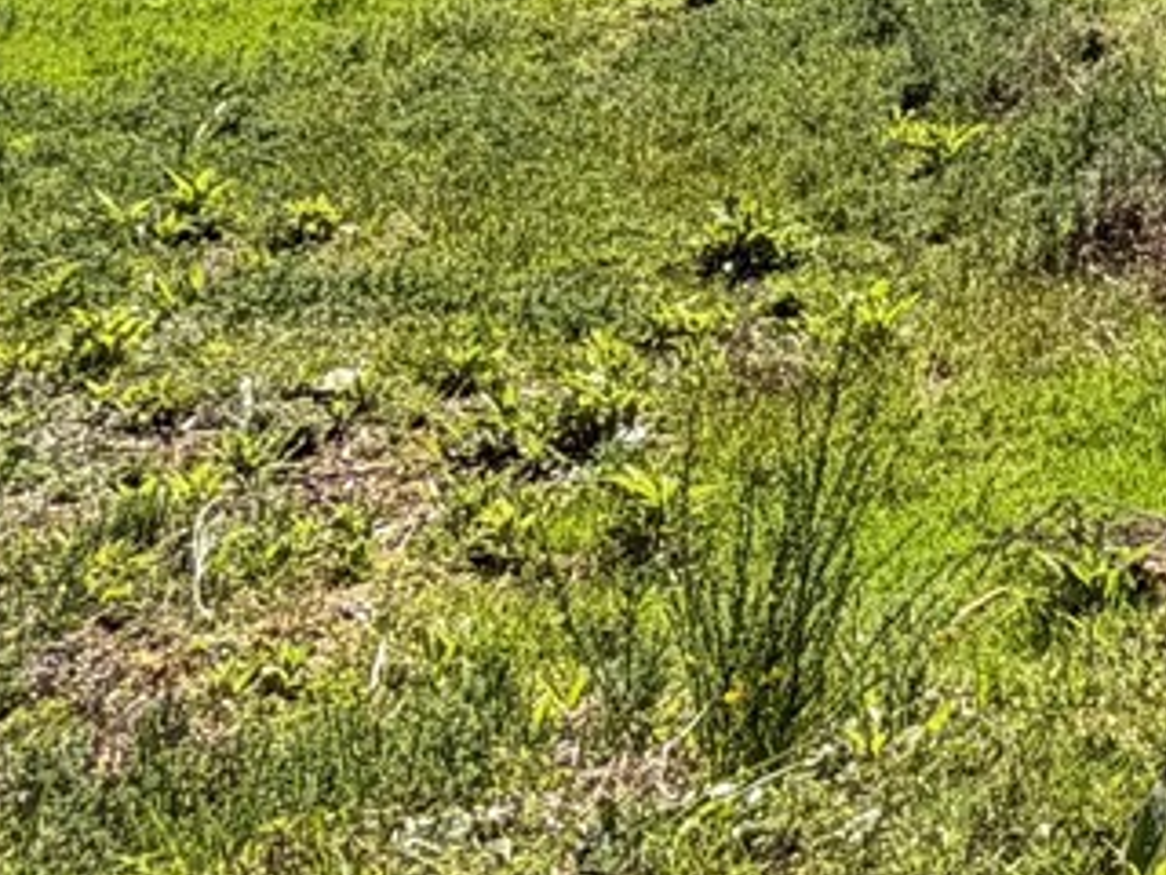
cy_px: -262
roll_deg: -2.3
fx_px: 2358
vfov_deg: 19.4
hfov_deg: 19.6
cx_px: 2161
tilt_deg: -3.7
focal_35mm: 70
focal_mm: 2.22
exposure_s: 1/709
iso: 40
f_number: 2.2
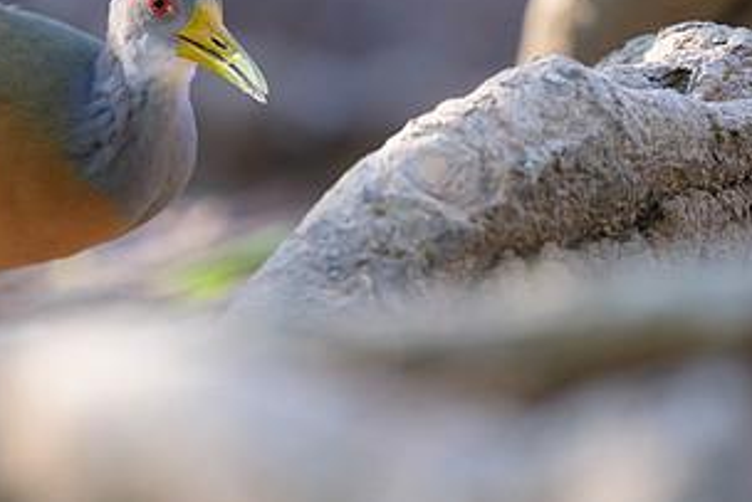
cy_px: 115
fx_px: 22632
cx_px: 116
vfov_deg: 1.3
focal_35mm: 1083
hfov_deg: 1.9
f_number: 2.8
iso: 900
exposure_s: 1/1250
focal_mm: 400
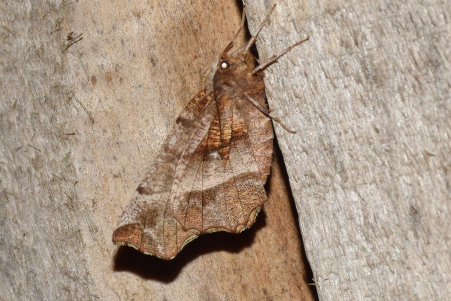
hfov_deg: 9.8
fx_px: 2630
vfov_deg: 6.5
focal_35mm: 210
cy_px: 150
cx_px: 226
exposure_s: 1/160
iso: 100
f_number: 13
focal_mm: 140
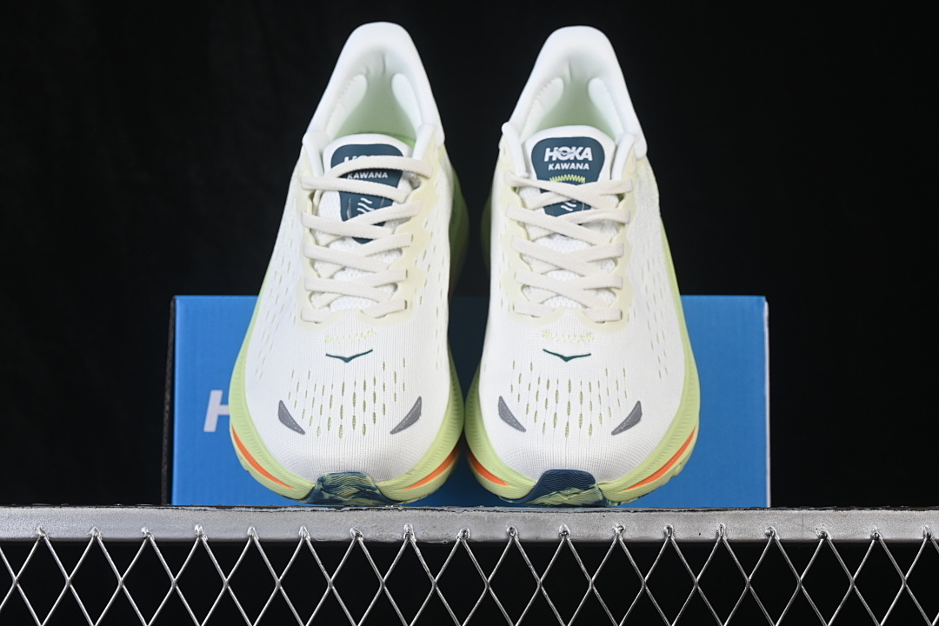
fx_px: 1956
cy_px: 313
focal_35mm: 75
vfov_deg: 18.2
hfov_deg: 27.0
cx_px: 470
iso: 160
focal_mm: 50
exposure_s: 1/80
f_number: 8
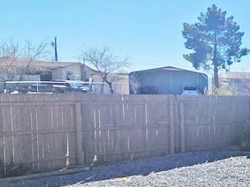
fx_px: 339
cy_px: 121
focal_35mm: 47
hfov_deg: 26.2
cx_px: 395
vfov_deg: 30.7
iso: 50
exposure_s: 1/3569
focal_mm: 2.2
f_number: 2.2
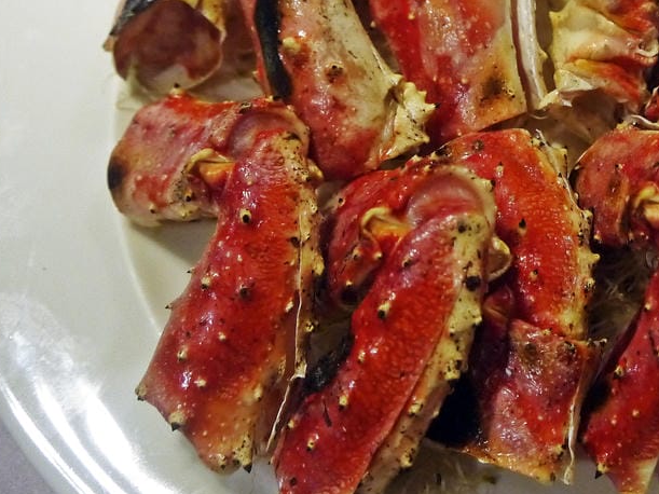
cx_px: 579
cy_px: 122
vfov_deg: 26.2
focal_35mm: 55
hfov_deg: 33.3
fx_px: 1047
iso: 1000
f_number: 3.5
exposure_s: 1/60
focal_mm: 14
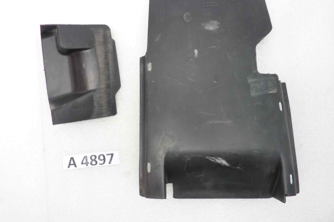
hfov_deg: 67.4
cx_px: 163
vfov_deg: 47.9
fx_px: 251
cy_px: 98
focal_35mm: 27
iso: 125
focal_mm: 4.1
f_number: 3.3
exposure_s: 1/8
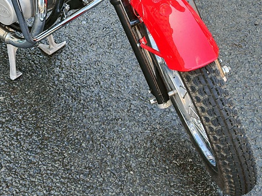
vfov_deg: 21.6
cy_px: -25
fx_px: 484
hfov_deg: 29.8
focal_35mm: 64
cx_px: 66
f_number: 2
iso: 100
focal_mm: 6.83
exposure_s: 1/500
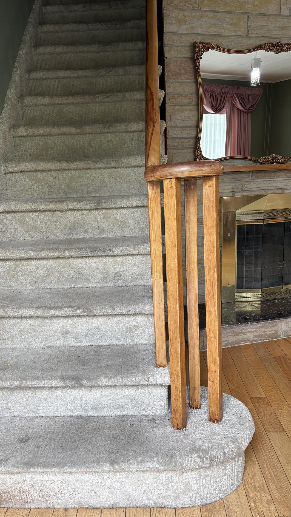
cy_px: 264
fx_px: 398
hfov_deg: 40.1
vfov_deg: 66.1
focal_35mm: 29
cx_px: 130
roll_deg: +2.3
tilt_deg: -12.7
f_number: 1.6
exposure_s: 1/120
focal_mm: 5.96
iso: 125
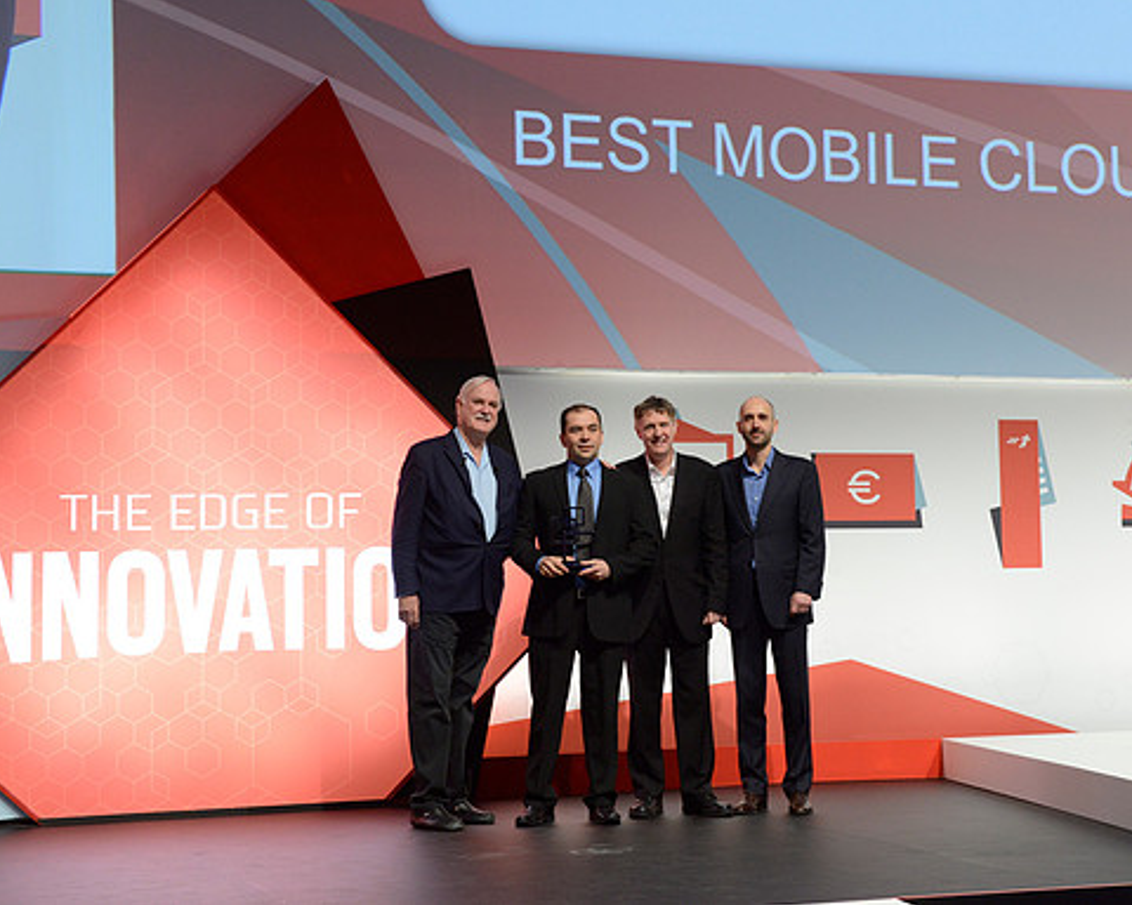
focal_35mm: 68
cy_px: 451
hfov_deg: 27.9
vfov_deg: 22.5
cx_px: 608
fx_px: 2278
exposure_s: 1/100
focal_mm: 60
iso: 2500
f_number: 8
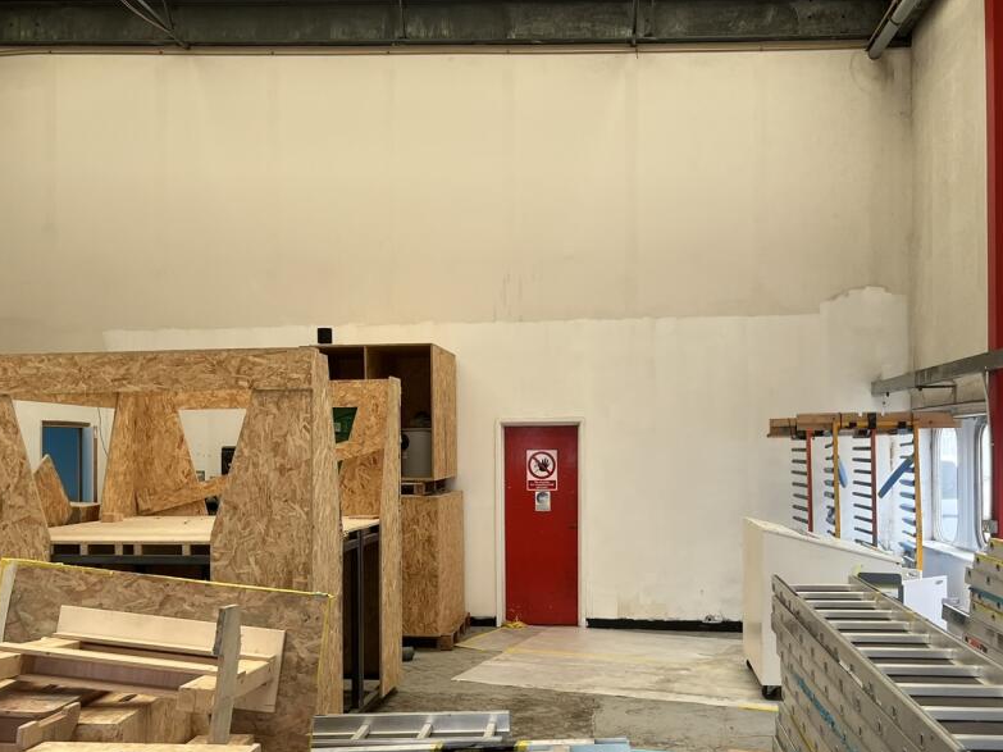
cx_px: 471
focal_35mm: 34
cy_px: 428
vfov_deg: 41.7
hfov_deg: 53.9
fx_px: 985
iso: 100
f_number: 1.6
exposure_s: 1/121
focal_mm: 5.1
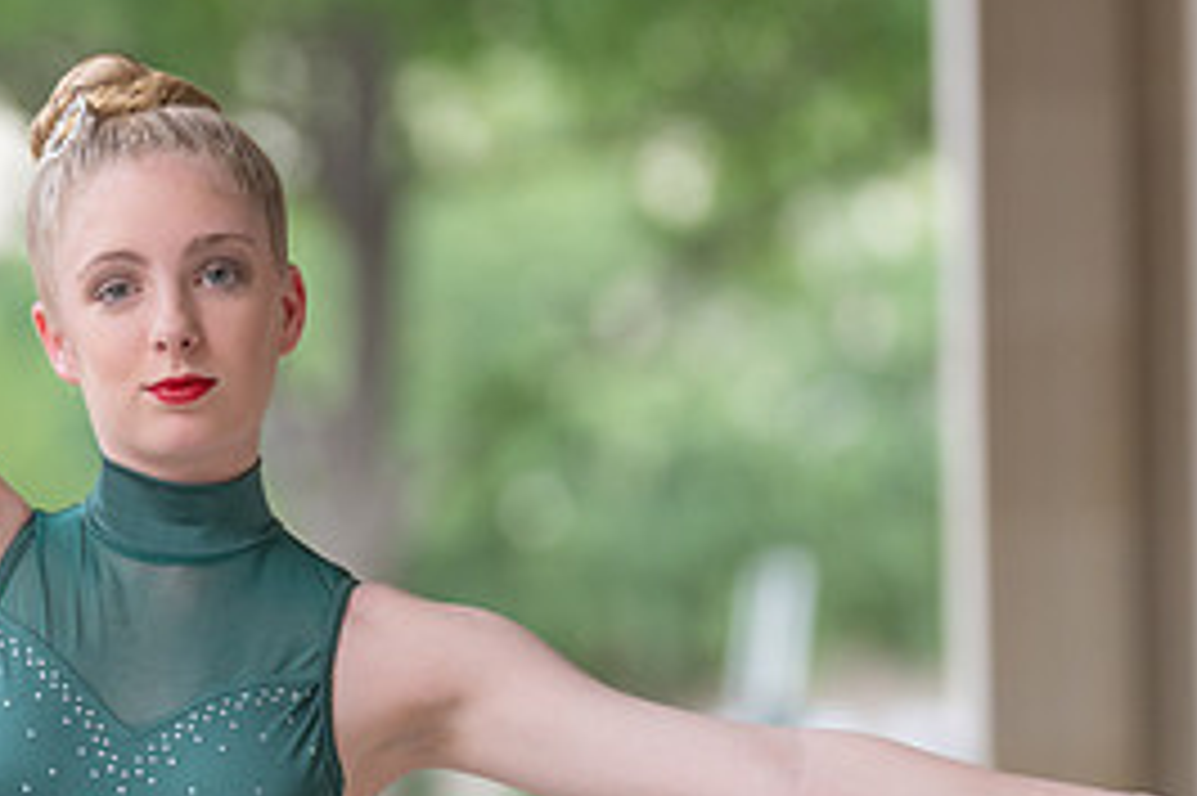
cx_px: 130
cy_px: 416
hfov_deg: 6.1
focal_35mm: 338
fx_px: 11231
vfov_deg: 4.1
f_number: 2.8
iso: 400
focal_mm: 155
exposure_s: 1/320
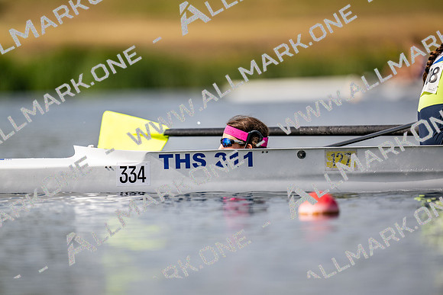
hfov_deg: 3.4
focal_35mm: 600
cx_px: 222
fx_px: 7389
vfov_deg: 2.3
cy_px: 148
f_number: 4
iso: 110
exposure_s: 1/2500
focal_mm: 600
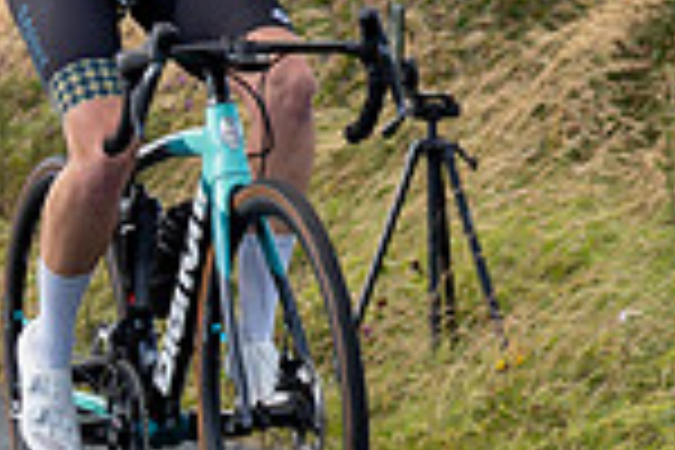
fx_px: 7781
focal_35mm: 415
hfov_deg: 5.0
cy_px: -597
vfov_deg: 3.3
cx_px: 116
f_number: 4
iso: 100
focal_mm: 70
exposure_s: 1/800
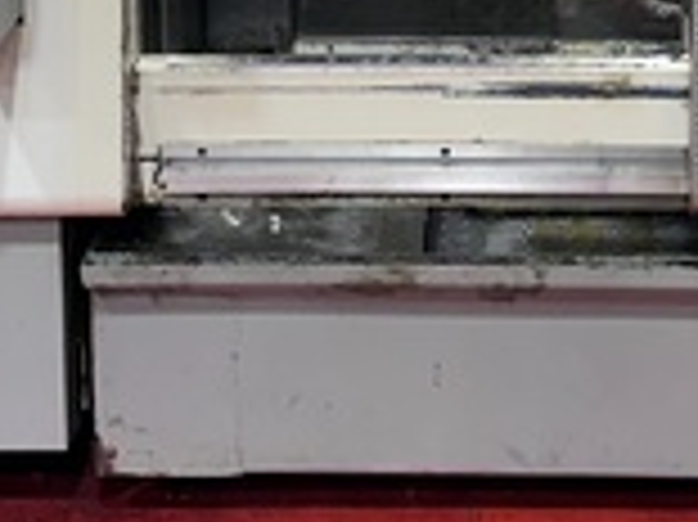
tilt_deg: -11.1
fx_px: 1995
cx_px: 464
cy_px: -184
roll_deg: +0.7
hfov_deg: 19.8
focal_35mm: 99
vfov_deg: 14.2
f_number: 1.78
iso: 160
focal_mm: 6.86
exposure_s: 1/100
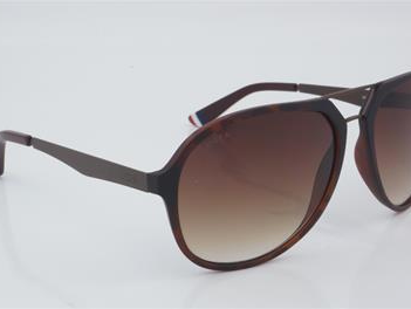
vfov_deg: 18.0
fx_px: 975
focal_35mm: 82
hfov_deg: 23.8
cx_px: 218
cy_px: 154
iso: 100
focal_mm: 50
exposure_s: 1/3
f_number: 32
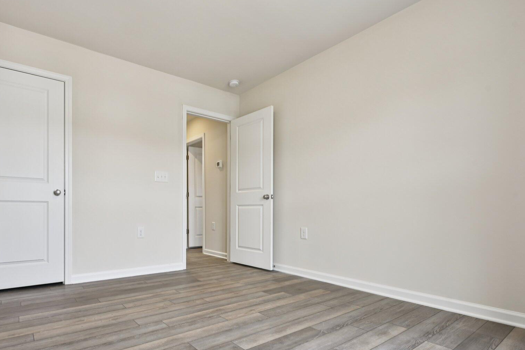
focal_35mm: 19
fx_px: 277
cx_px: 214
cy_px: 216
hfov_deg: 86.0
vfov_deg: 63.8
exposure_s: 1/30
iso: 400
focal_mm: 14
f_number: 9
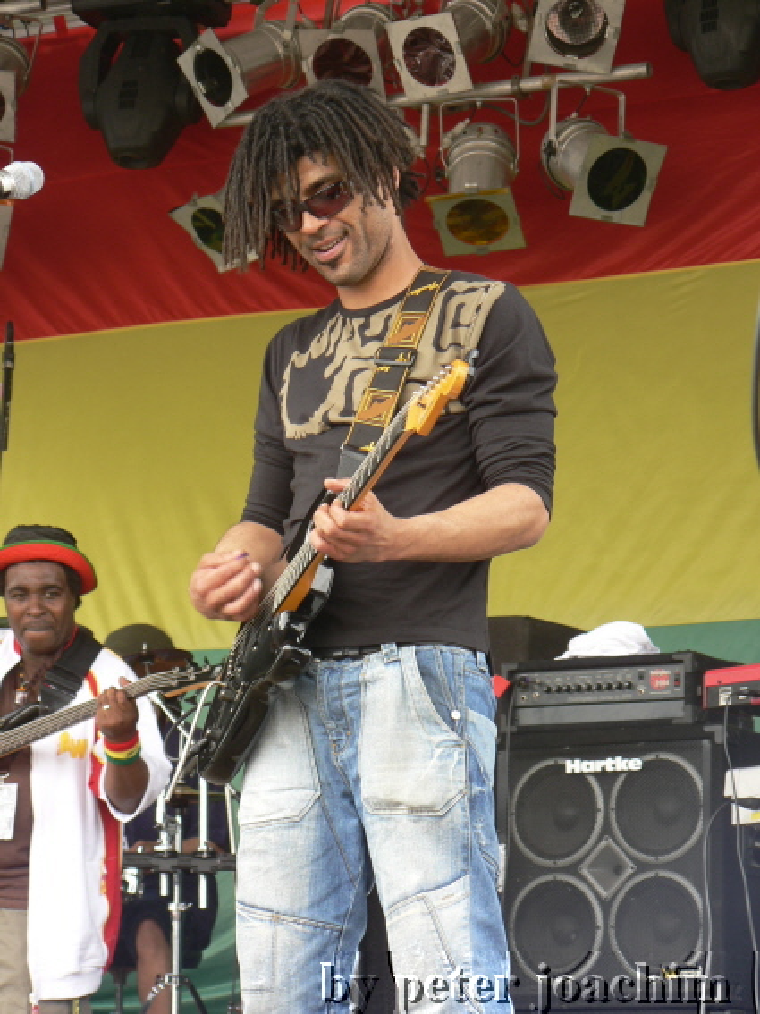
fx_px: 4100
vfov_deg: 14.1
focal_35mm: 140
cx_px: 380
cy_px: 507
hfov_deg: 10.6
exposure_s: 1/60
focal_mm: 24.1
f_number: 3.2
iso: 64
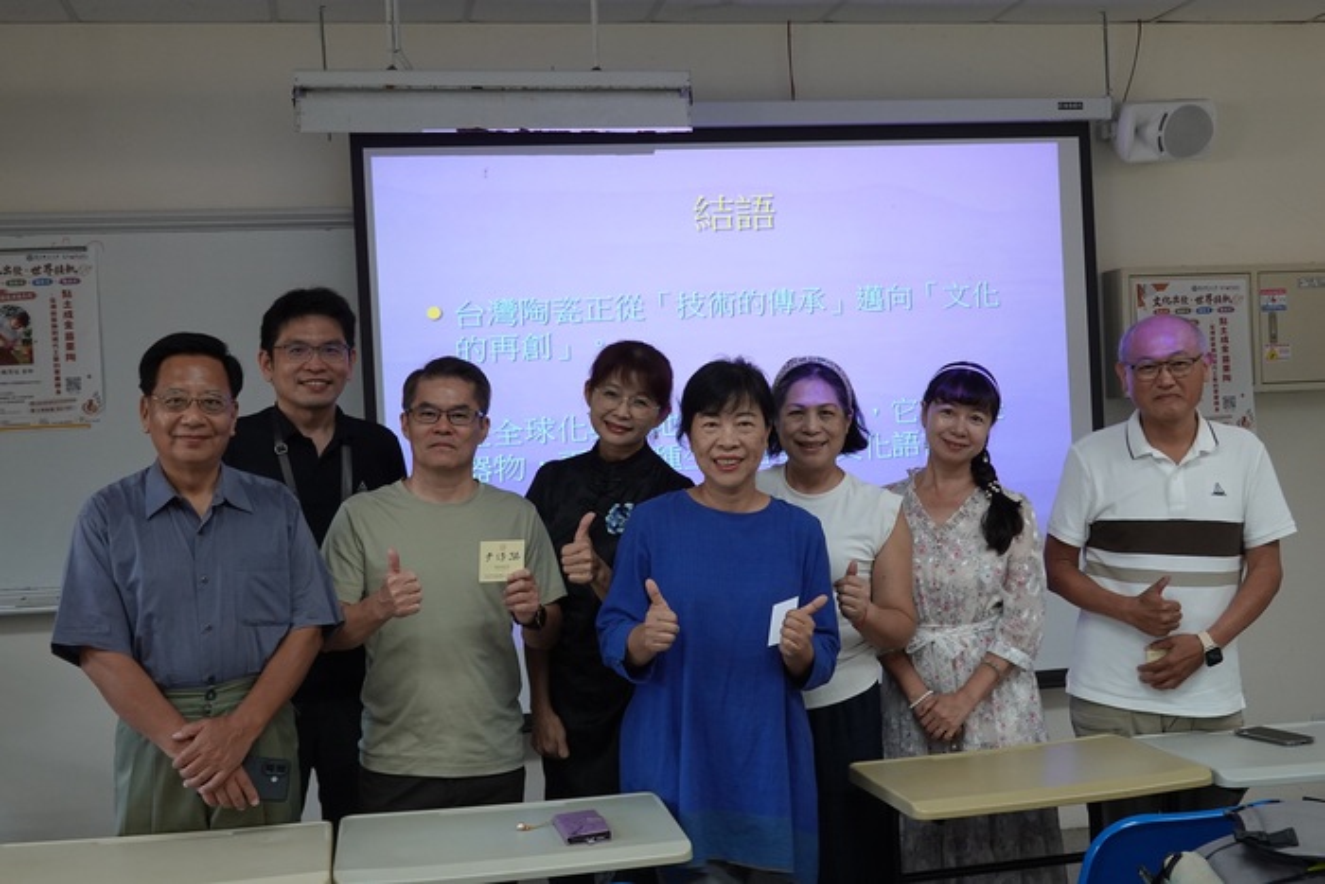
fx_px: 1583
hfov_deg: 45.4
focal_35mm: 43
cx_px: 662
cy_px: 442
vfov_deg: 31.2
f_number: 4
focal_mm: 15.9
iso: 500
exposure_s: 1/60
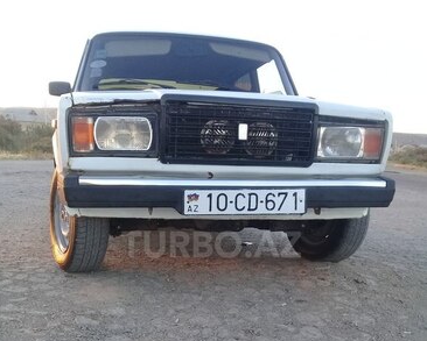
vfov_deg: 35.9
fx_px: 518
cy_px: 244
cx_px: 211
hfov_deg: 44.8
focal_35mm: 41
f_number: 2.2
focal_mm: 3.3
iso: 50
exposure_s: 1/50
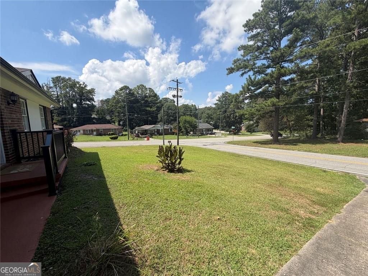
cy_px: 138
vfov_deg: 85.7
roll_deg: +1.6
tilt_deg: -7.7
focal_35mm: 14
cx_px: 184
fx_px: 149
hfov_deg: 102.1
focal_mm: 2.22
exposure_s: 1/789
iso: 20
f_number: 2.2
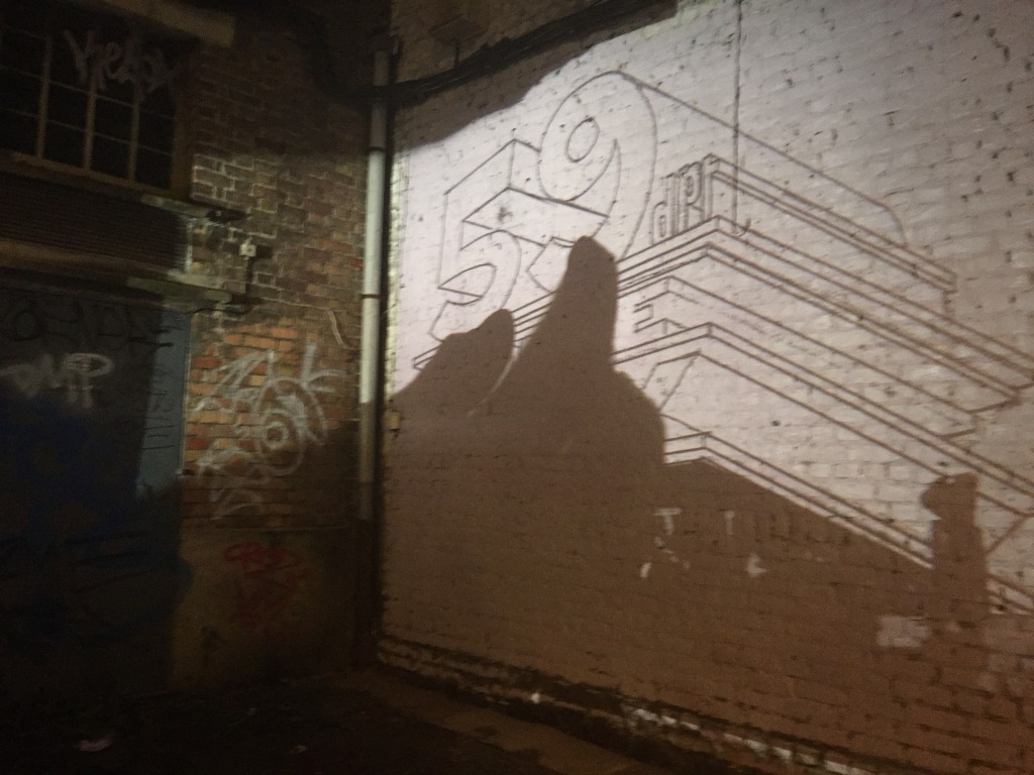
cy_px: 388
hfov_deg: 61.7
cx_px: 517
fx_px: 866
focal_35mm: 29
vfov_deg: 48.2
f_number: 2.2
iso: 320
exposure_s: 1/15
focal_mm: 4.15
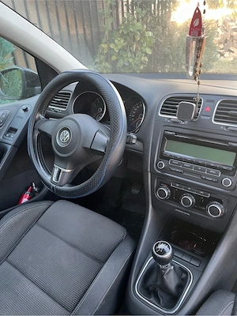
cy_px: 158
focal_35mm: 26
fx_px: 237
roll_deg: +5.6
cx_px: 118
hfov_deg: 53.1
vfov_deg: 67.3
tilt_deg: -27.1
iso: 160
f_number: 1.6
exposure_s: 1/60
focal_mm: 5.1
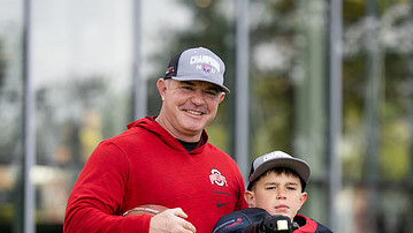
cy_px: 211
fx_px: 2913
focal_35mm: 266
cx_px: 222
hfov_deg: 8.1
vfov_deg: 4.6
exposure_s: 1/400
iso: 100
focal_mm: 157
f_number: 2.8
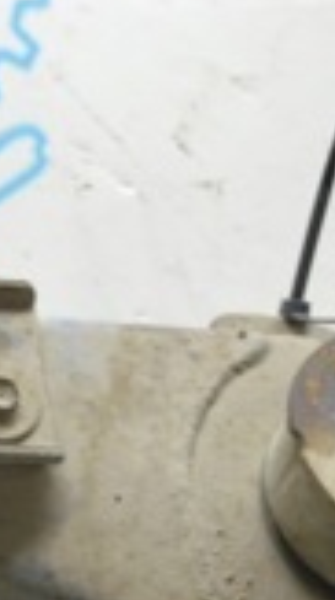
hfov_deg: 6.7
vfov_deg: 12.1
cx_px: -342
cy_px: 775
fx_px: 2748
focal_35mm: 173
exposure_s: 1/20
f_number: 5.6
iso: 400
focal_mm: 28
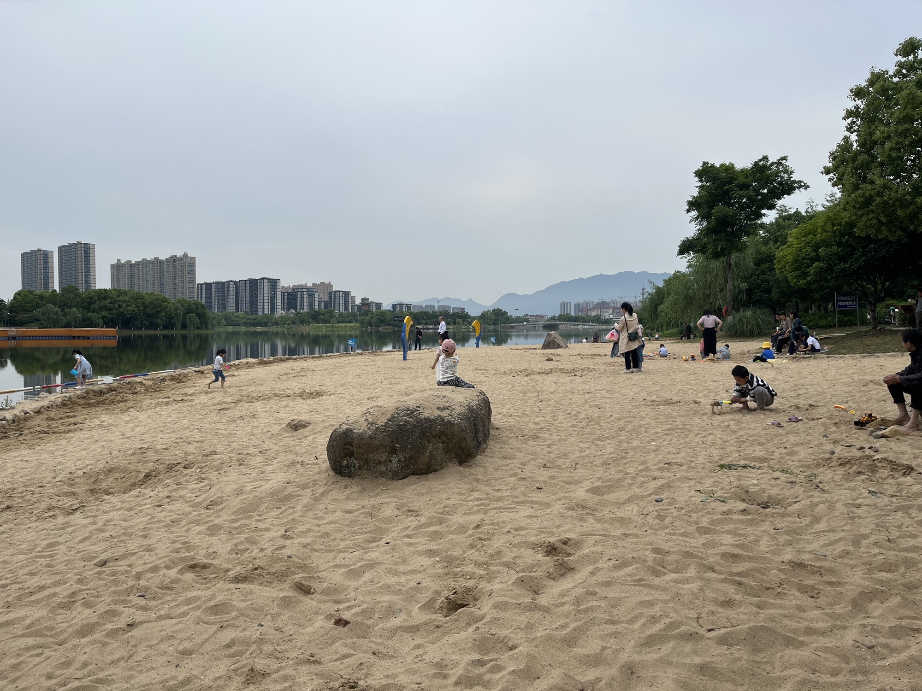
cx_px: 461
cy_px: 346
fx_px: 693
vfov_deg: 53.1
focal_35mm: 26
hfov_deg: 67.3
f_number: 1.6
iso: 50
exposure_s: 1/2571
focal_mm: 5.1
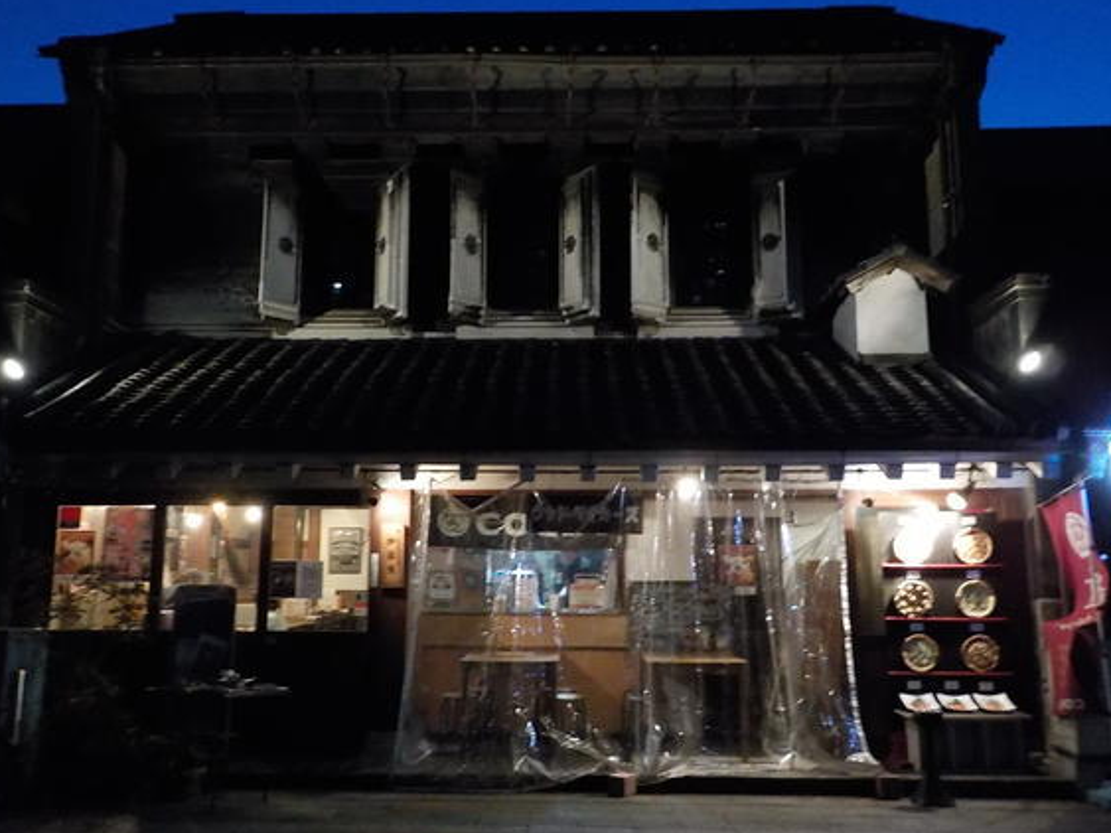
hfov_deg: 56.8
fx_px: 1027
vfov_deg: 44.1
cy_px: 401
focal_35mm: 32
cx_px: 537
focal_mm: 4.1
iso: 800
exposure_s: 1/13
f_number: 3.3
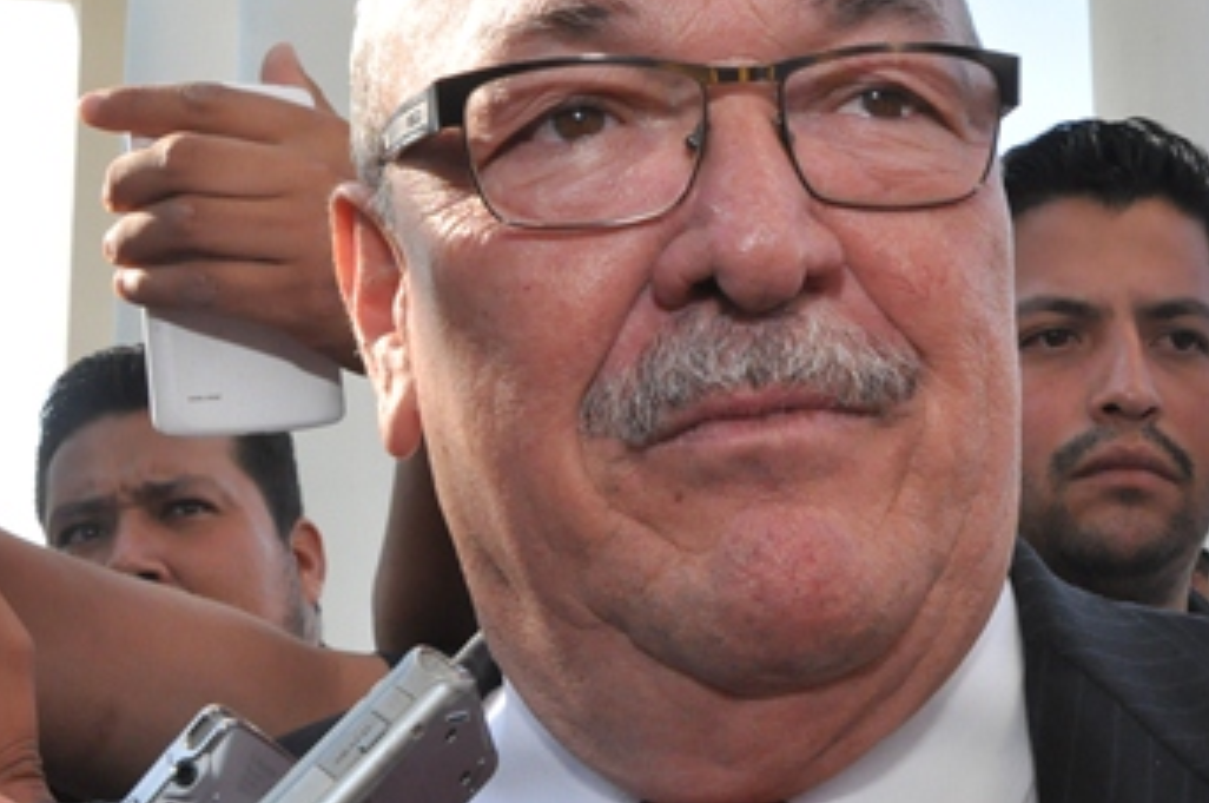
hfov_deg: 33.7
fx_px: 1976
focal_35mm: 59
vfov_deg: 22.9
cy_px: 348
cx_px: 824
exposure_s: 1/200
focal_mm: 21
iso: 1000
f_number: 18
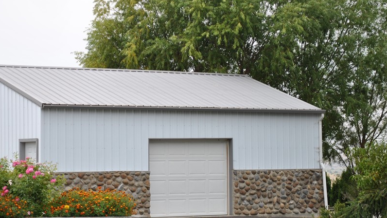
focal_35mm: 118
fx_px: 1208
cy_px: 115
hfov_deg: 18.2
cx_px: 150
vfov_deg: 10.3
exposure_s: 1/160
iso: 100
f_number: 6.3
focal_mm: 55
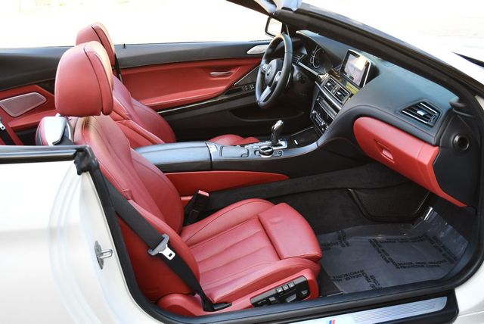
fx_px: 484
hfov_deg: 53.1
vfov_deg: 36.9
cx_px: 242
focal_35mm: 36
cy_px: 162
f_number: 3.5
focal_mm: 18
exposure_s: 1/250
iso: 560
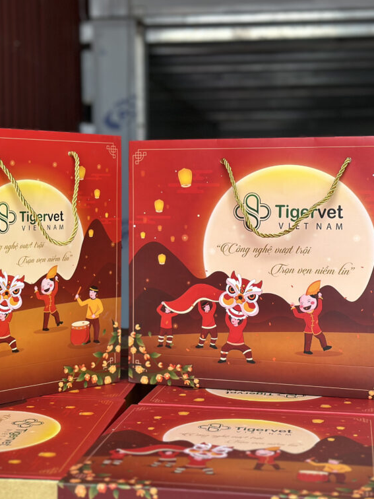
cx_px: 186
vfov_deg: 29.8
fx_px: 936
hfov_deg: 22.6
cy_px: 251
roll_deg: +0.0
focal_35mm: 65
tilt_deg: -3.9
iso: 80
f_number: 1.78
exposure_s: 1/237
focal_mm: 6.86
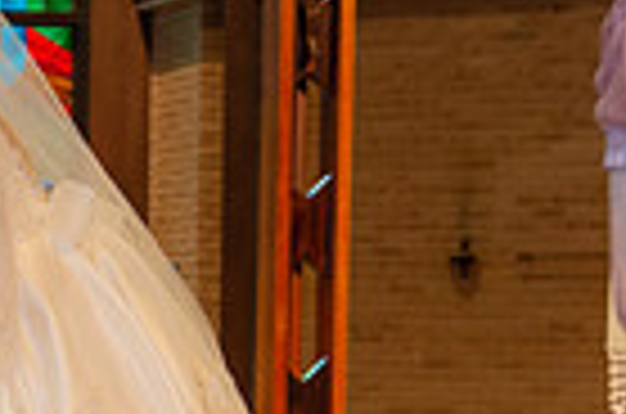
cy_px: 572
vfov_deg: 7.3
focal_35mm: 184
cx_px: -81
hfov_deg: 11.0
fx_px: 3192
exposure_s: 1/125
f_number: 3.5
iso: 1250
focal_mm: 44
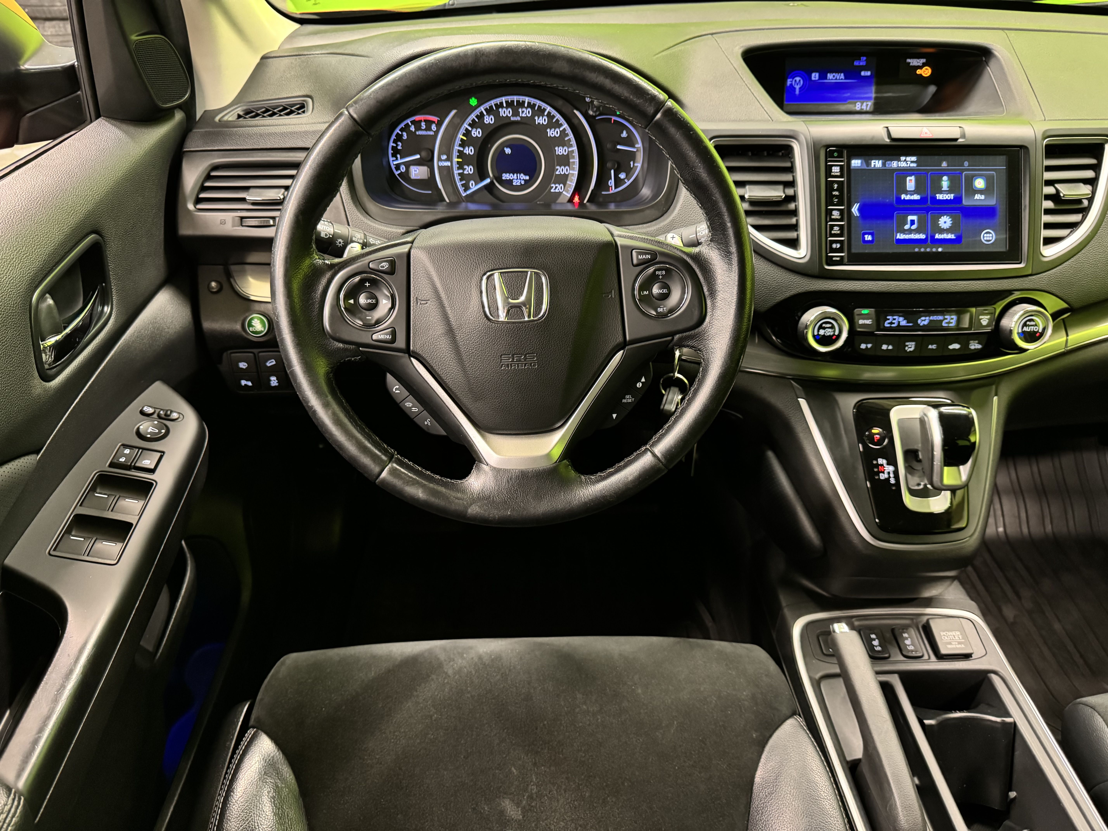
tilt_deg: -36.8
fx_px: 768
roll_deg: +0.3
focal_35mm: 24
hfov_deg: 71.6
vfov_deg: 56.8
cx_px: 554
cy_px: 416
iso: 800
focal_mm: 6.76
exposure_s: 1/33
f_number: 1.78
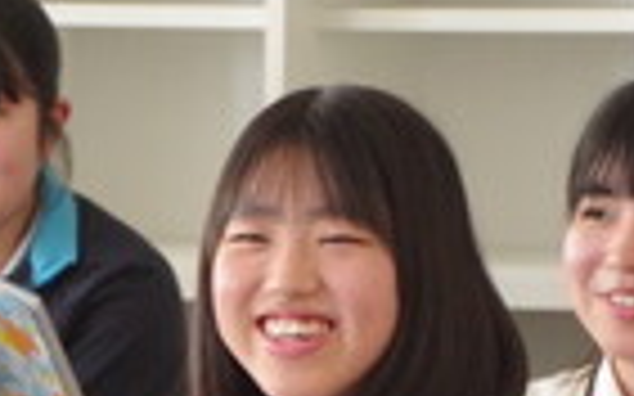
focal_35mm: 464
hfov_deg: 4.5
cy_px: 634
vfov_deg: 2.8
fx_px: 8008
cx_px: 220
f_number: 6.3
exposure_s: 1/160
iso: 6400
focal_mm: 95
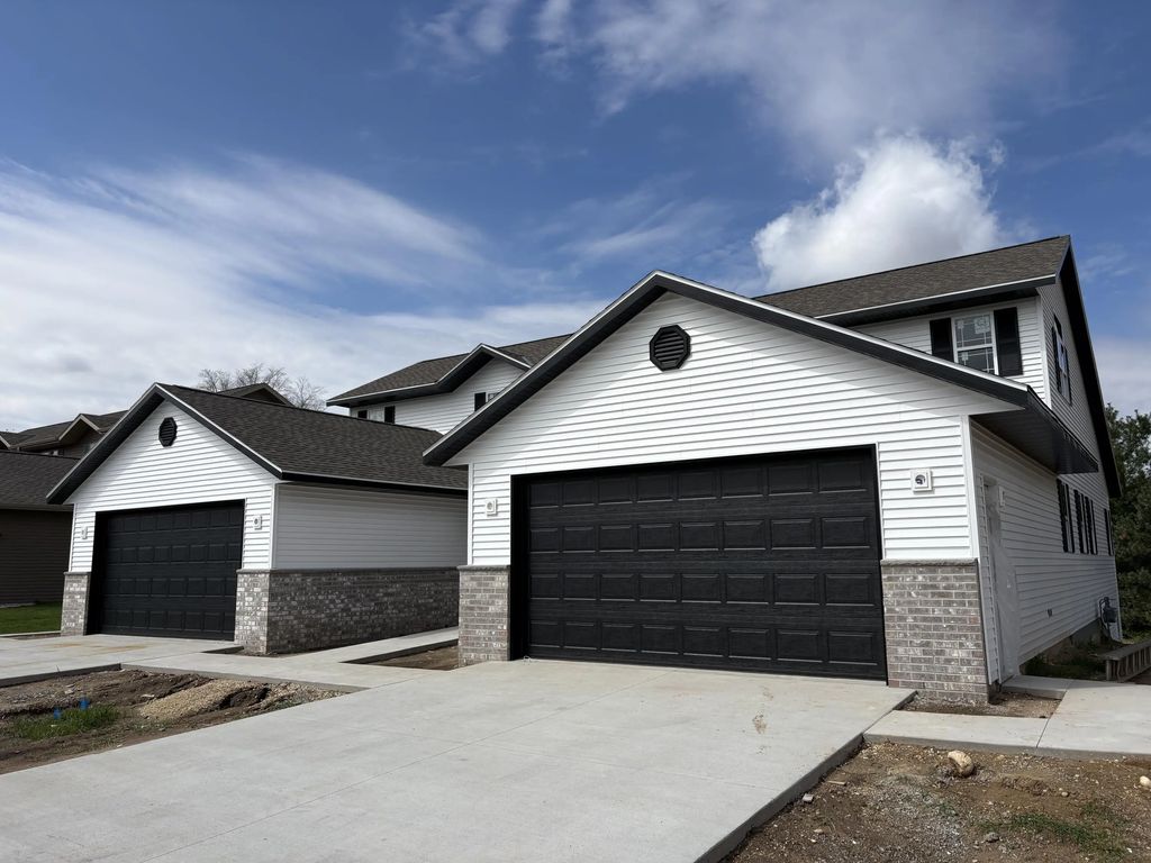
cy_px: 432
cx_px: 576
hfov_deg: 67.3
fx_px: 865
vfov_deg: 53.1
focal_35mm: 26
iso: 50
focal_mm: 5.96
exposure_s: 1/6329
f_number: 1.6
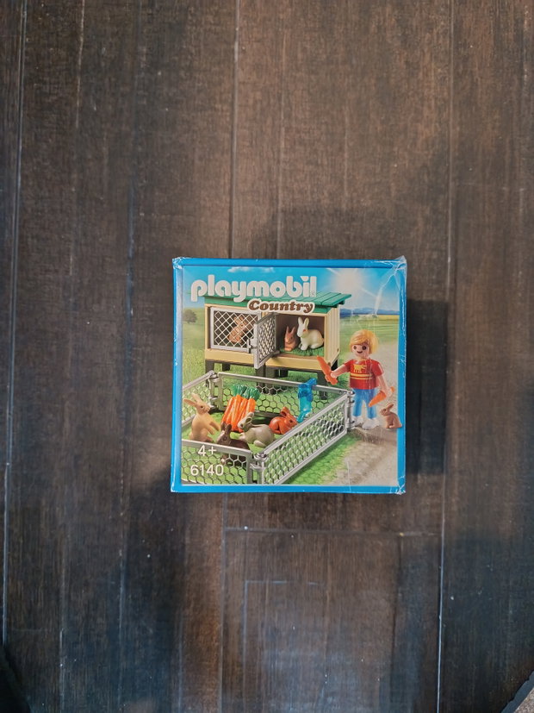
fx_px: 494
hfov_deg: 56.8
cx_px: 267
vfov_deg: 71.6
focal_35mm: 24
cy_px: 356
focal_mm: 5.27
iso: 2500
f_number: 1.7
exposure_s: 1/16.7
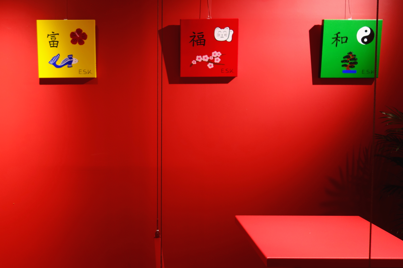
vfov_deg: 31.9
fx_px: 470
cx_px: 134
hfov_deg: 45.7
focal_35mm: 42
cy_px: 126
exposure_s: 1/250
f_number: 1.8
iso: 320
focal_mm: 10.4
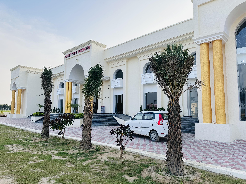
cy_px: 92
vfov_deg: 56.8
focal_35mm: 24
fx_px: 171
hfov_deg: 71.6
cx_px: 123
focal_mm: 6.86
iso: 80
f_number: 1.78
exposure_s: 1/1321
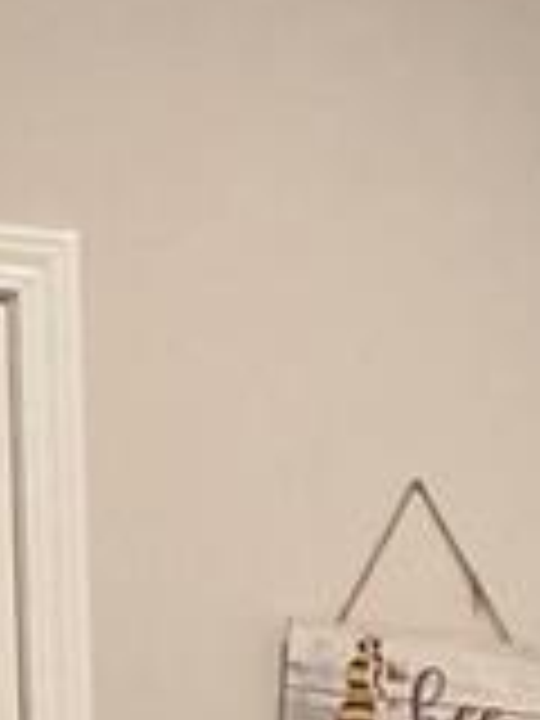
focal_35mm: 139
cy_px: 1444
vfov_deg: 12.5
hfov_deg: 10.5
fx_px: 2891
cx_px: 598
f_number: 1.8
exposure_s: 1/60
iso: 200
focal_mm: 3
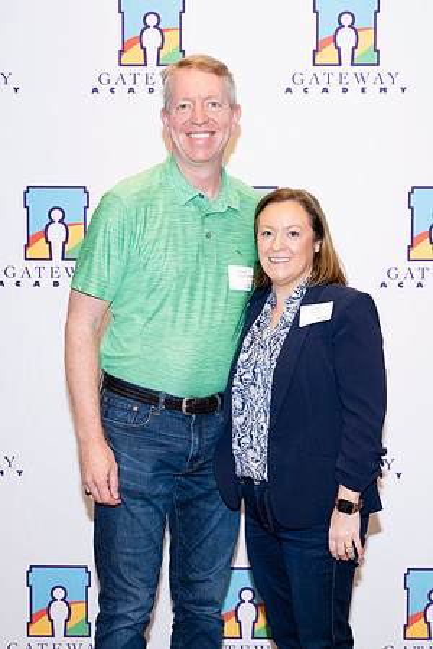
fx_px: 1245
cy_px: 324
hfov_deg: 19.7
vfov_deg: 29.2
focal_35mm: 69
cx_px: 262
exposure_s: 1/160
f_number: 5.6
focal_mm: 46
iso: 800
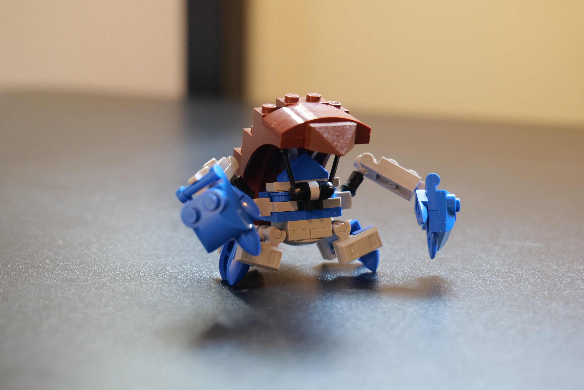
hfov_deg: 36.2
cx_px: 292
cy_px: 195
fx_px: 892
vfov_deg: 24.6
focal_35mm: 55
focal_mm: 55
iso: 4000
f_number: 5.5
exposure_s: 1/60
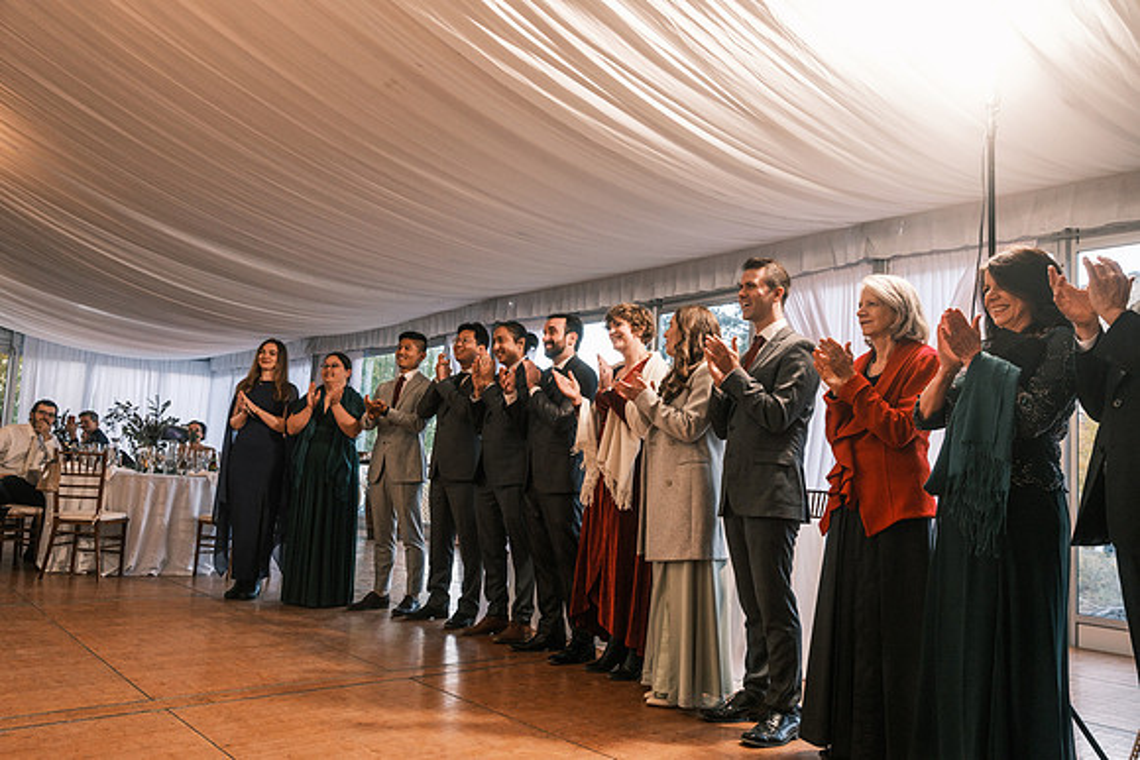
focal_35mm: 27
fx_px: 855
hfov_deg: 67.4
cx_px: 570
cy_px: 380
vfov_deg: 48.0
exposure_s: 1/250
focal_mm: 18
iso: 400
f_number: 3.2
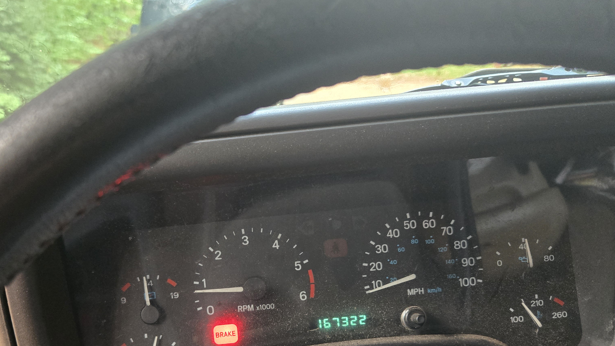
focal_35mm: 33
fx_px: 538
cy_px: 273
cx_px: 264
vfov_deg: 34.6
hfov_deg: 59.2
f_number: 1.8
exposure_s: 1/120
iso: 800
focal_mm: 5.4
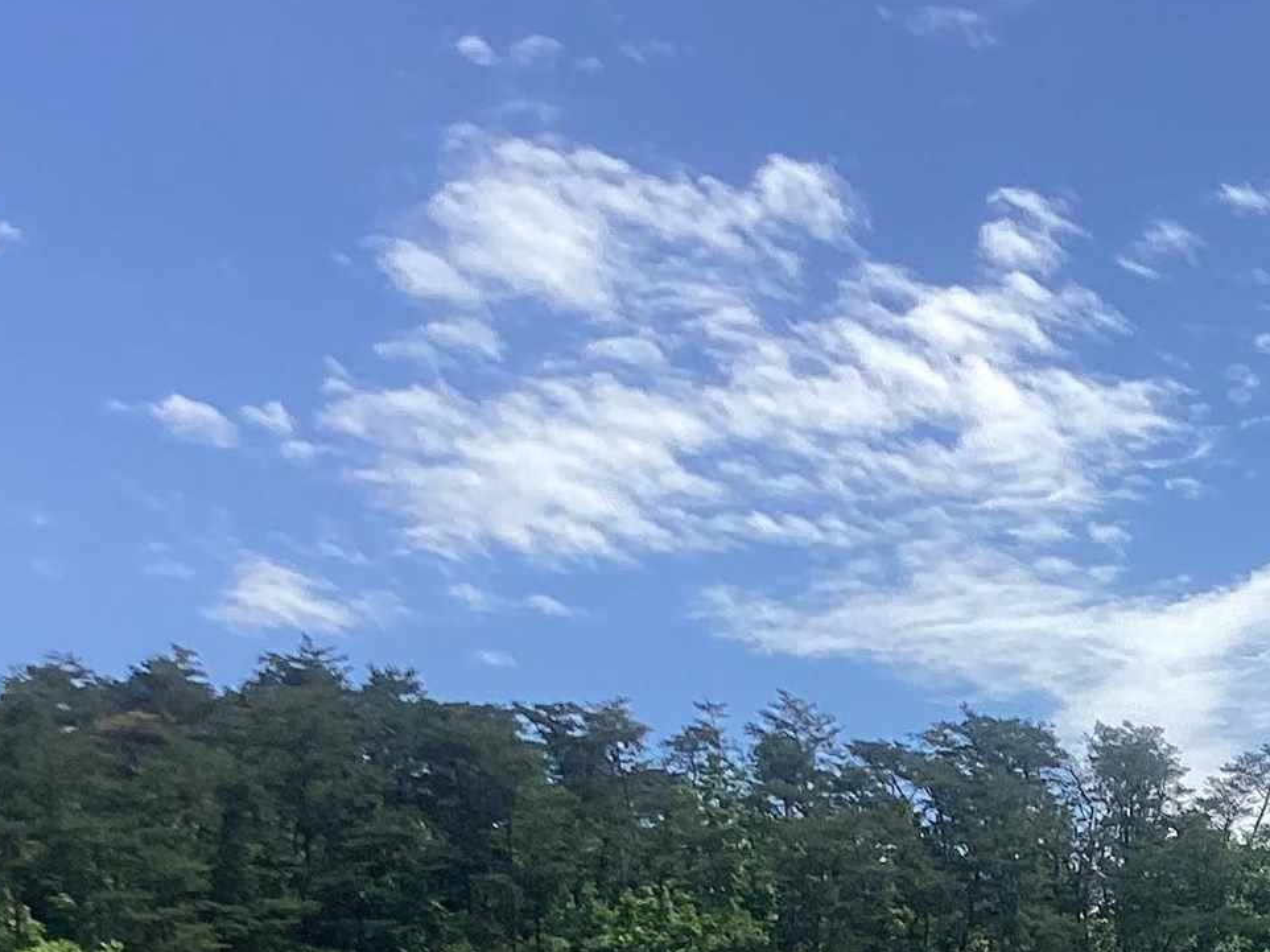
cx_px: 1632
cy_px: 1367
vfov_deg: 14.1
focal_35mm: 99
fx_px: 3631
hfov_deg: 18.5
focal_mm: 3.3
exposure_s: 1/1335
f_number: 2.4
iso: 25
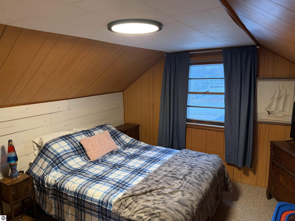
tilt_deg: -10.1
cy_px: 110
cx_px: 148
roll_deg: +1.7
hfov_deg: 71.6
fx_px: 205
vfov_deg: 56.8
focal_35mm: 24
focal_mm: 6.76
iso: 320
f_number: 1.78
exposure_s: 1/60
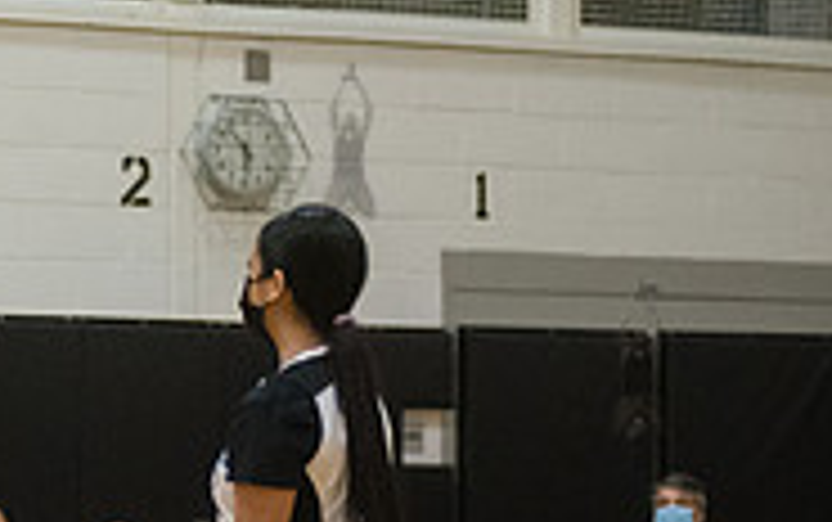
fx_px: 5787
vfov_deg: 5.2
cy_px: 358
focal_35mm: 255
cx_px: -234
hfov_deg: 8.1
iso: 5000
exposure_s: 1/400
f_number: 3.2
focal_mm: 80
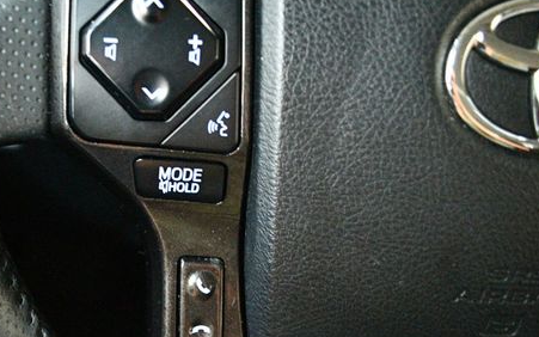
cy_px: 201
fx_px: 573
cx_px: 173
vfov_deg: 32.7
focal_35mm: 39
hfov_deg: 49.4
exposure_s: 1/15
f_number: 3.5
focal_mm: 18
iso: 12800
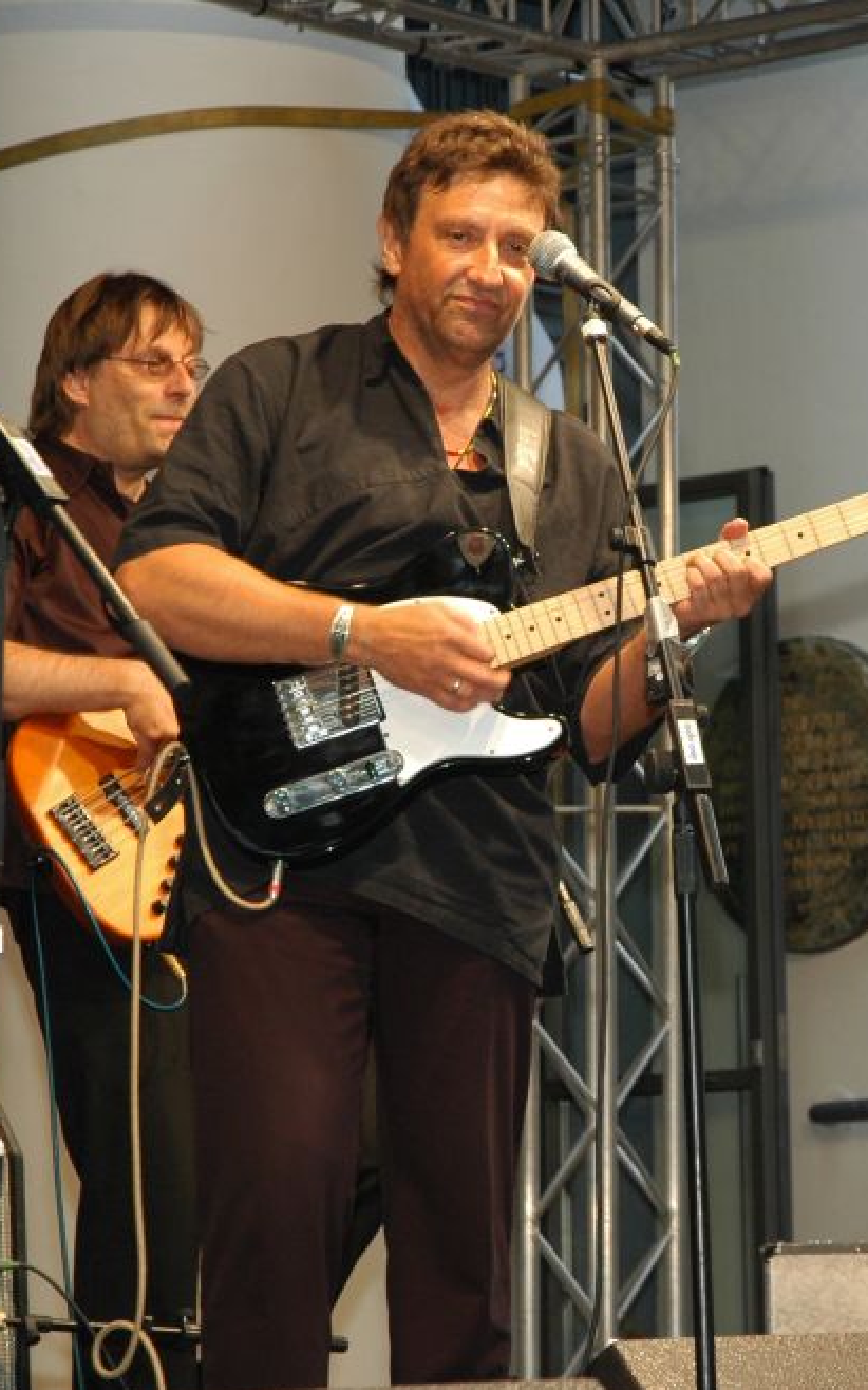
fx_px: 4923
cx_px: 722
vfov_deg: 16.1
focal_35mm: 130
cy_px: 700
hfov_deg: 10.0
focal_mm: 56
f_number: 5
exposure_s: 1/100
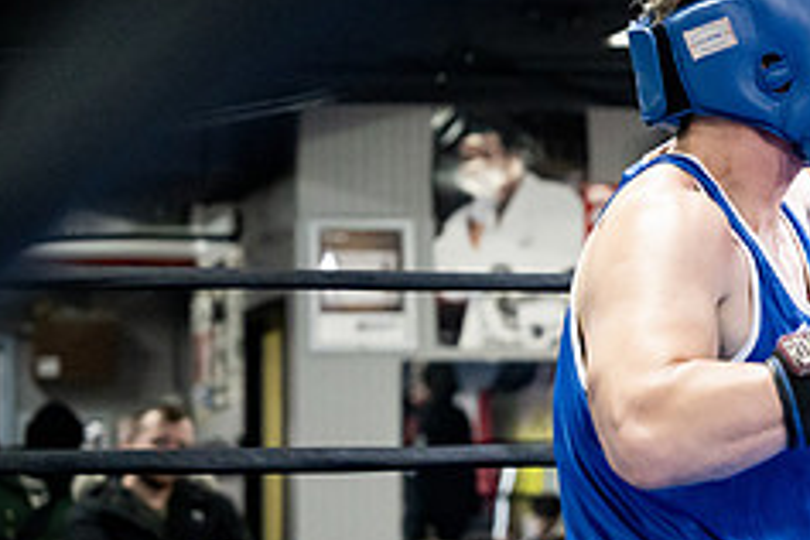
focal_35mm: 169
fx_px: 3802
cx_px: 957
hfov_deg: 11.9
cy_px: 241
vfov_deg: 8.1
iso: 10000
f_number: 2.8
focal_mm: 69
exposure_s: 1/1000
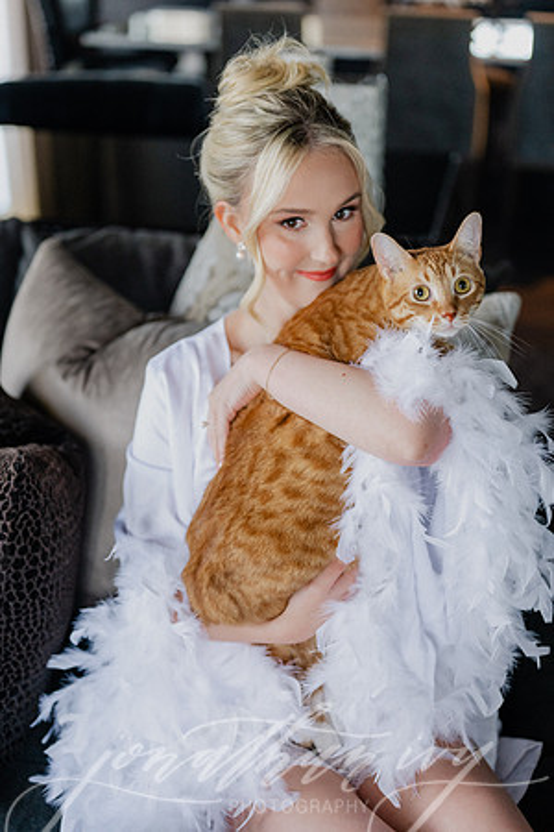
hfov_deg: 27.0
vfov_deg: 39.6
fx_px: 1154
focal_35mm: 50
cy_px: 416
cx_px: 277
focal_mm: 50
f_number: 2
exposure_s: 1/320
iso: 1600
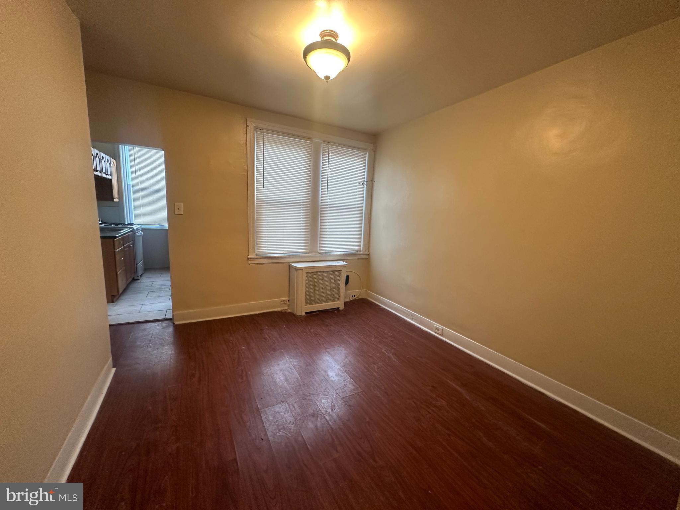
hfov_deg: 102.1
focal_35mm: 14
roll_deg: -2.7
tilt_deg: -9.2
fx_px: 275
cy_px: 255
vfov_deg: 85.7
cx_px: 340
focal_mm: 2.22
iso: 200
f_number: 2.2
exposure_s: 1/60
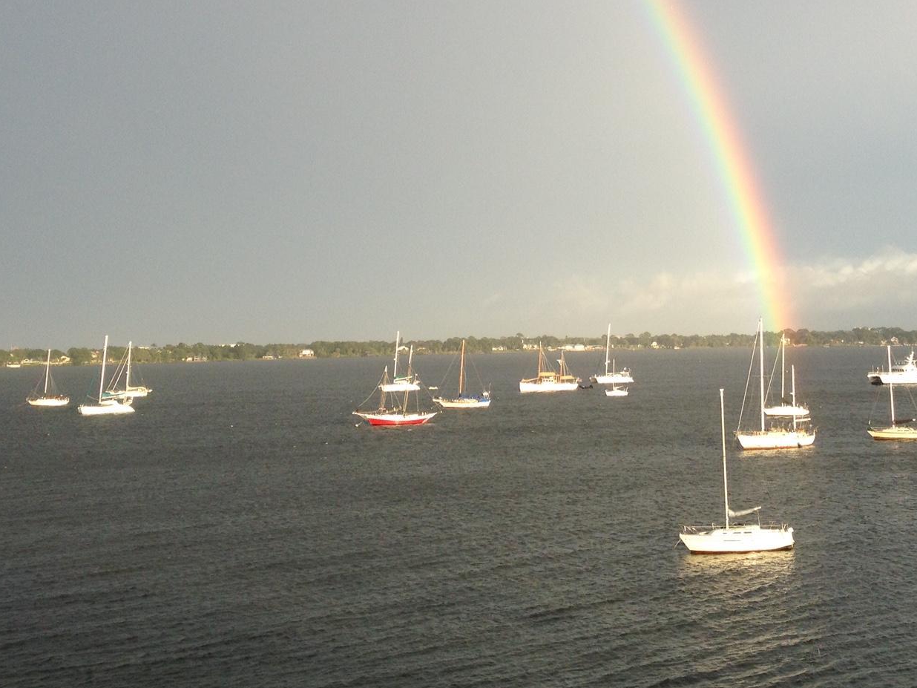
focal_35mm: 58
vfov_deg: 24.8
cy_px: 141
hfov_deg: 33.0
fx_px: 1536
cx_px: 589
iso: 50
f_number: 2.4
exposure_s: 1/587
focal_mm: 4.28
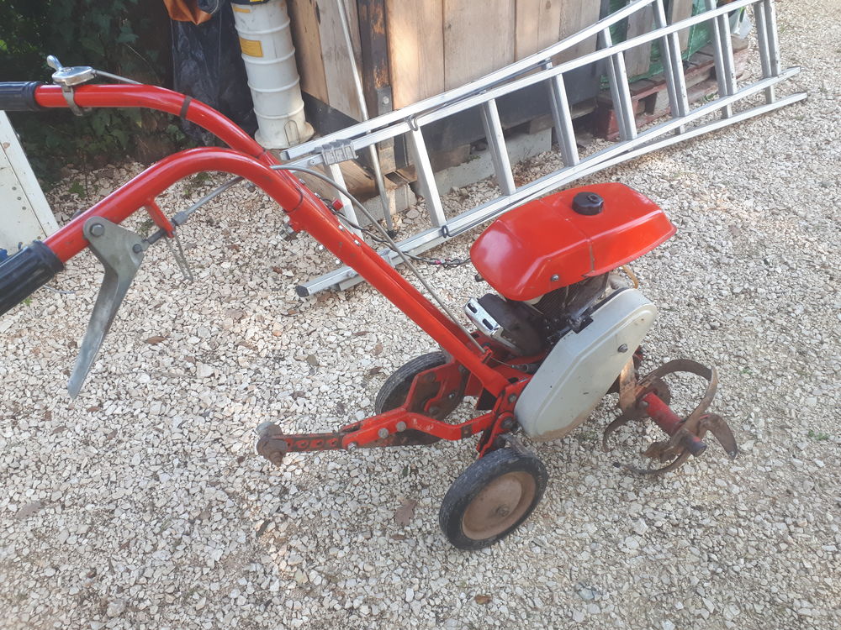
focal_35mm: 27
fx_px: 656
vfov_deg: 51.4
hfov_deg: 65.3
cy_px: 315
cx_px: 420
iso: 64
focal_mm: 3.6
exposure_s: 1/100
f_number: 1.9
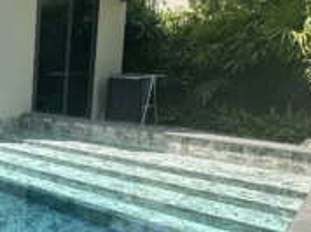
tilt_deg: -6.3
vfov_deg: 31.4
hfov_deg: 28.4
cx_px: -147
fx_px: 413
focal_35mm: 46
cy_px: 99
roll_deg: -0.6
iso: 40
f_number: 2.2
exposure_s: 1/686
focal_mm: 2.22
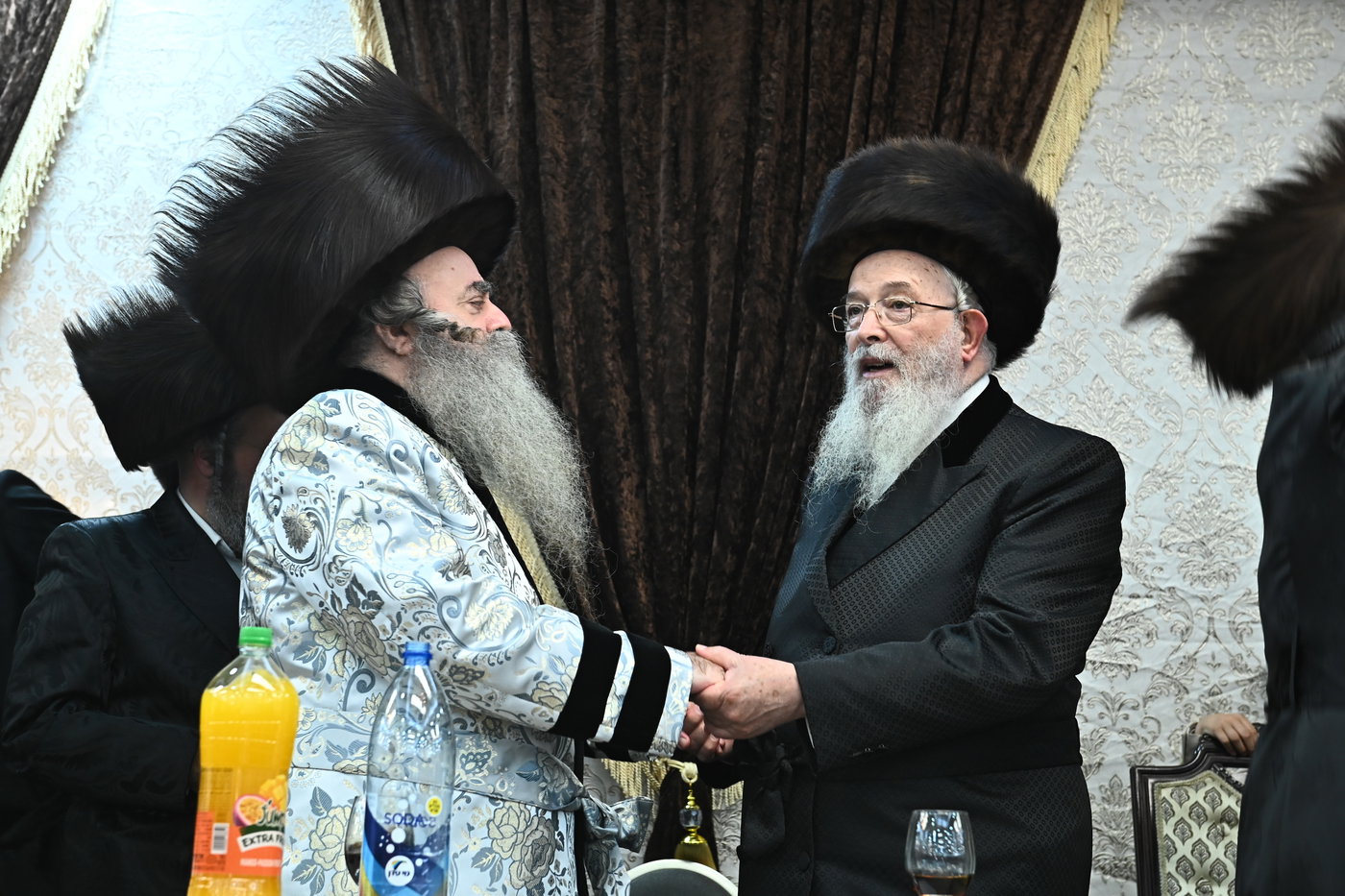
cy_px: 448
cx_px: 672
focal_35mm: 62
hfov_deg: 32.4
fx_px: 2316
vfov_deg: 21.9
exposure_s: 1/160
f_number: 5.6
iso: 2000
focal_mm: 62
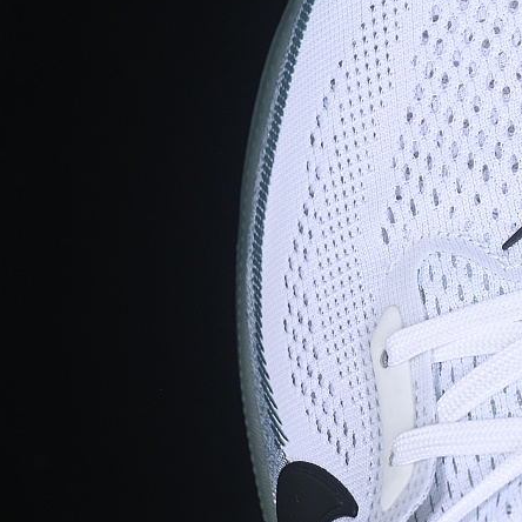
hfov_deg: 11.1
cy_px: 182
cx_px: 594
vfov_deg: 11.3
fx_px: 2644
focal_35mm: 155
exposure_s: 1/80
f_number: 7.1
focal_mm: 50
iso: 160
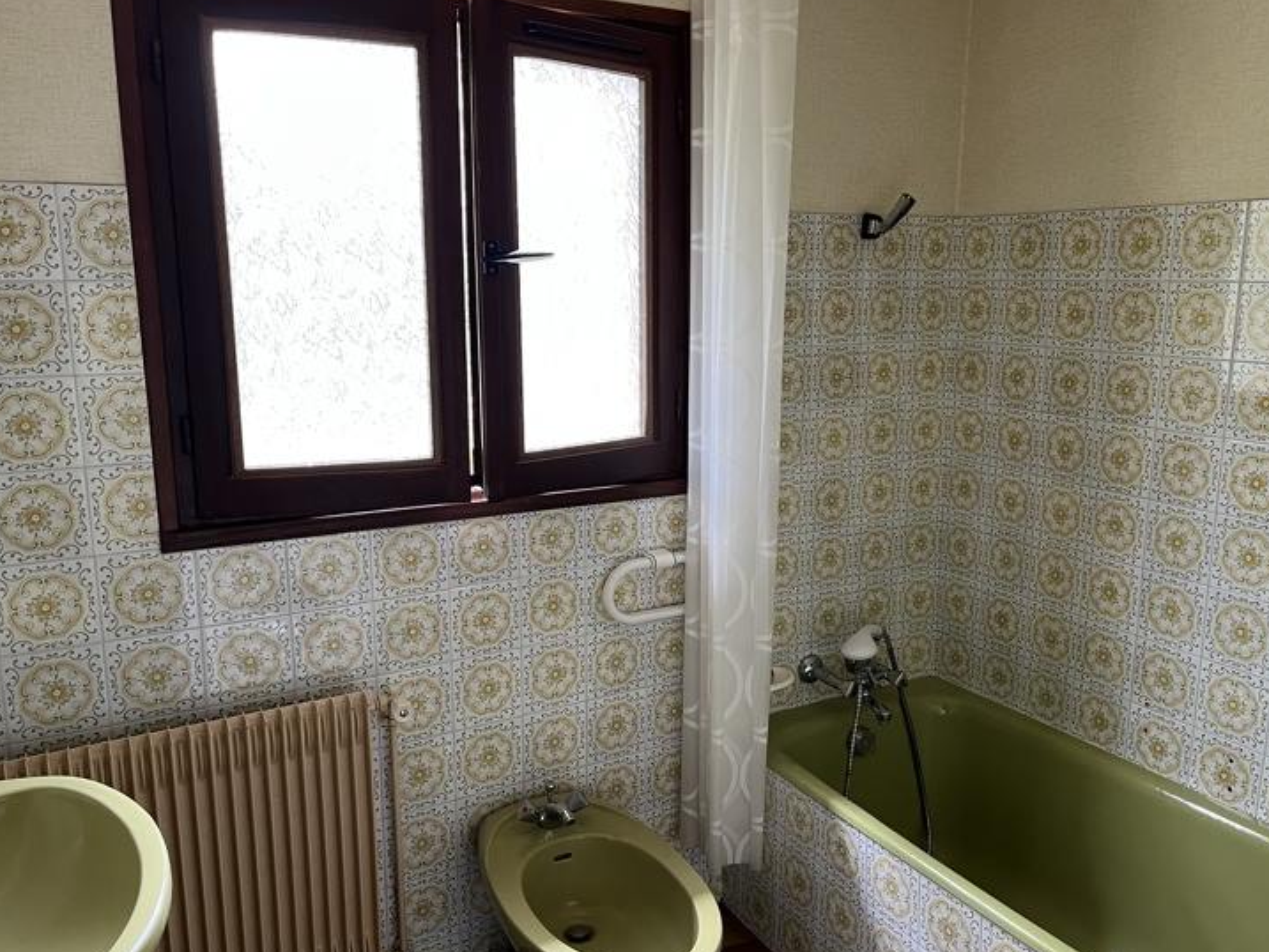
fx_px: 1063
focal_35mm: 29
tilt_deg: -11.7
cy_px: 474
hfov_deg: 61.6
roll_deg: +0.0
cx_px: 671
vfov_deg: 48.2
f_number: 1.6
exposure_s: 1/60
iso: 160
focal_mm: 5.1
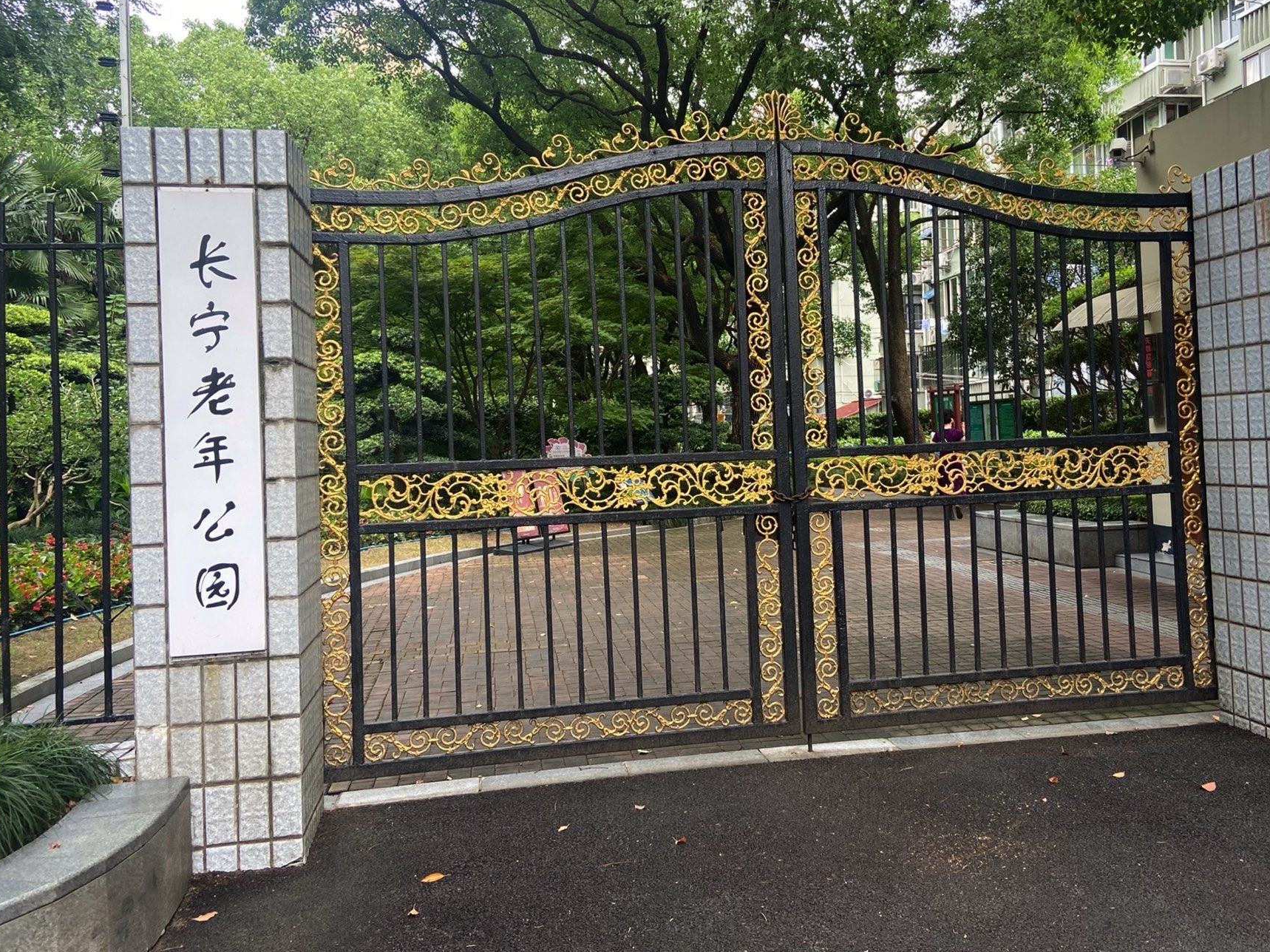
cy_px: 433
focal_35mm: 31
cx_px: 726
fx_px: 1137
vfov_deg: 45.4
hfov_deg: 58.1
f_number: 1.8
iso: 32
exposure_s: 1/222
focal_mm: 4.25
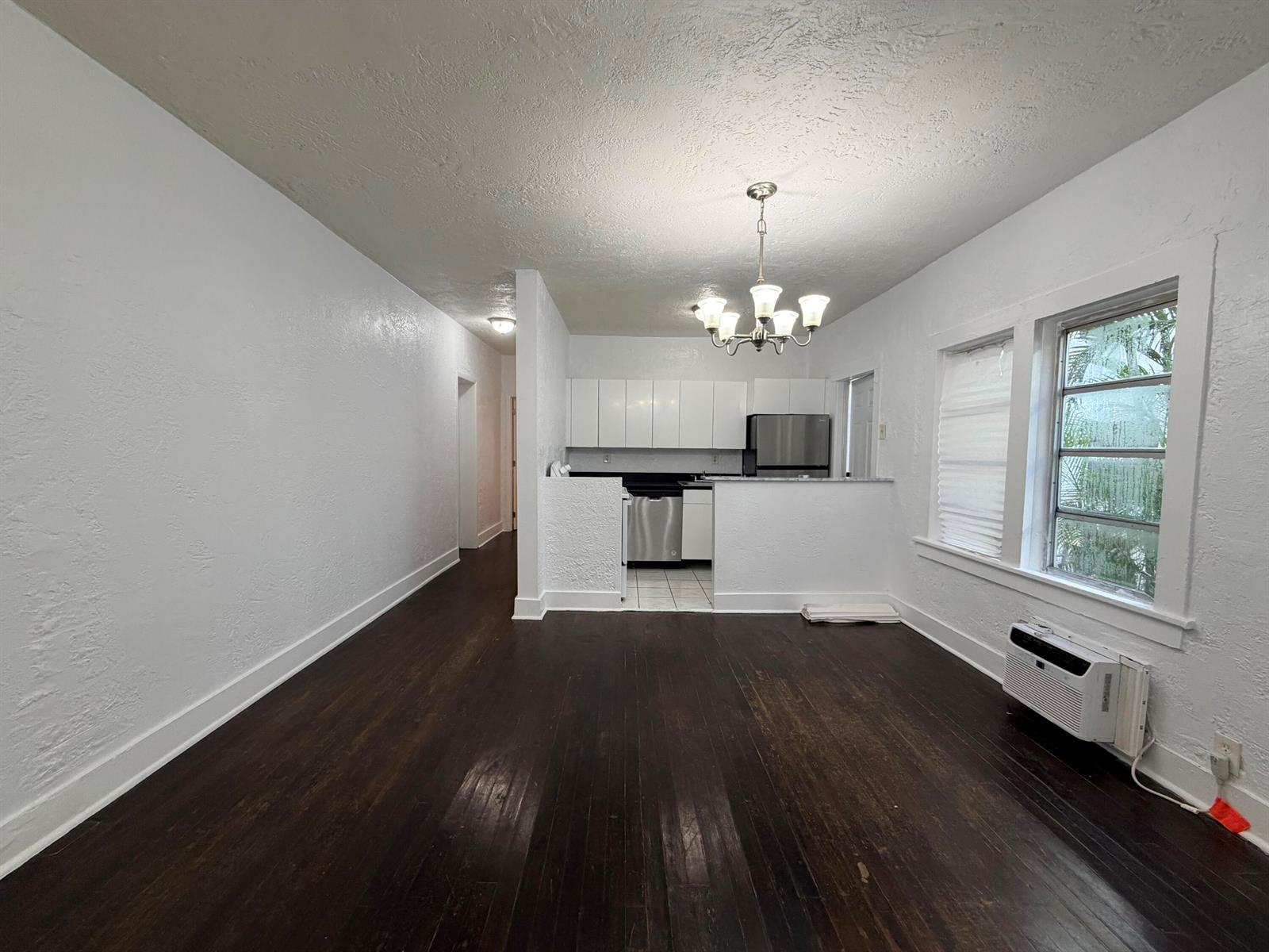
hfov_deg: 102.1
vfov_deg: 85.7
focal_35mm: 14
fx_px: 513
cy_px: 476
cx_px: 634
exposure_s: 1/120
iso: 250
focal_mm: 2.22
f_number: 2.2
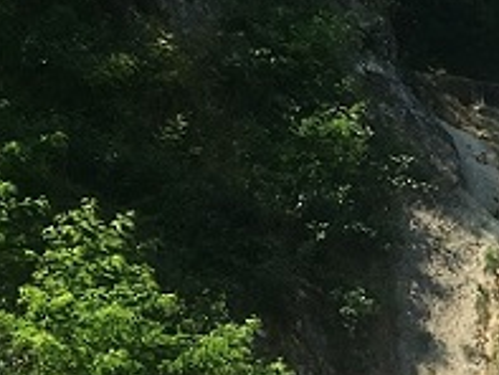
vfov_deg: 9.2
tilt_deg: -0.3
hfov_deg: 11.1
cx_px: 1014
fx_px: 2308
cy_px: 433
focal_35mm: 160
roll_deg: -3.3
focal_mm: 4.15
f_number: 2.2
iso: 25
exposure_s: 1/1326
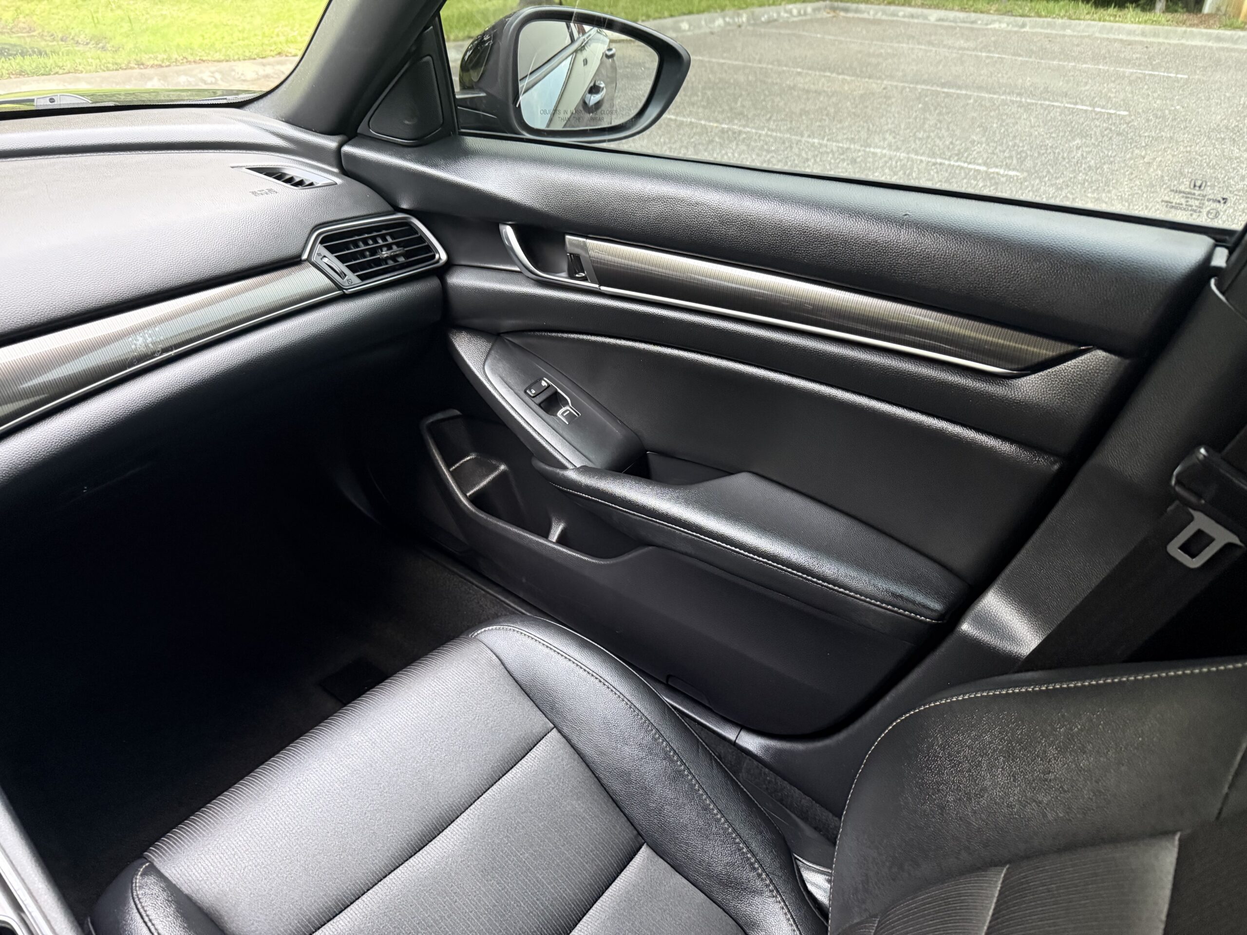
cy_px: 468
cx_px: 624
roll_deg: -0.3
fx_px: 865
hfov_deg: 71.6
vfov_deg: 56.8
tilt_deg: -31.3
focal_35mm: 24
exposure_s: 1/50
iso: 640
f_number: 1.78
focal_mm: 6.76
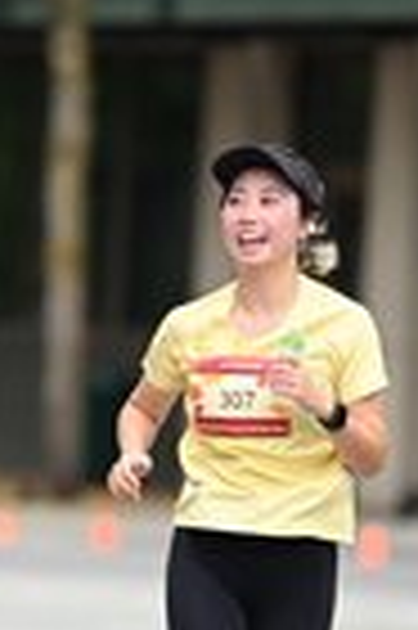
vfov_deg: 2.9
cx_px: 146
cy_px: 468
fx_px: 12343
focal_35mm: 707
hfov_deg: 1.9
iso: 640
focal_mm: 180
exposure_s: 1/2000
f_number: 2.8
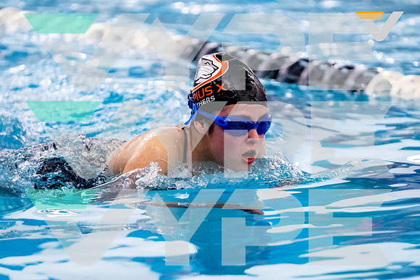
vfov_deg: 4.0
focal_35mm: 341
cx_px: 228
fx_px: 3976
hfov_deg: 6.0
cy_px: 145
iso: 6400
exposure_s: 1/1250
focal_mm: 200
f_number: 2.8
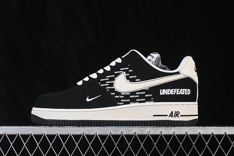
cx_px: 117
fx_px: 487
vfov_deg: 18.2
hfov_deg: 27.0
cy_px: 78
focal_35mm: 75
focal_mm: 50
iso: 160
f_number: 6.3
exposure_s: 1/60
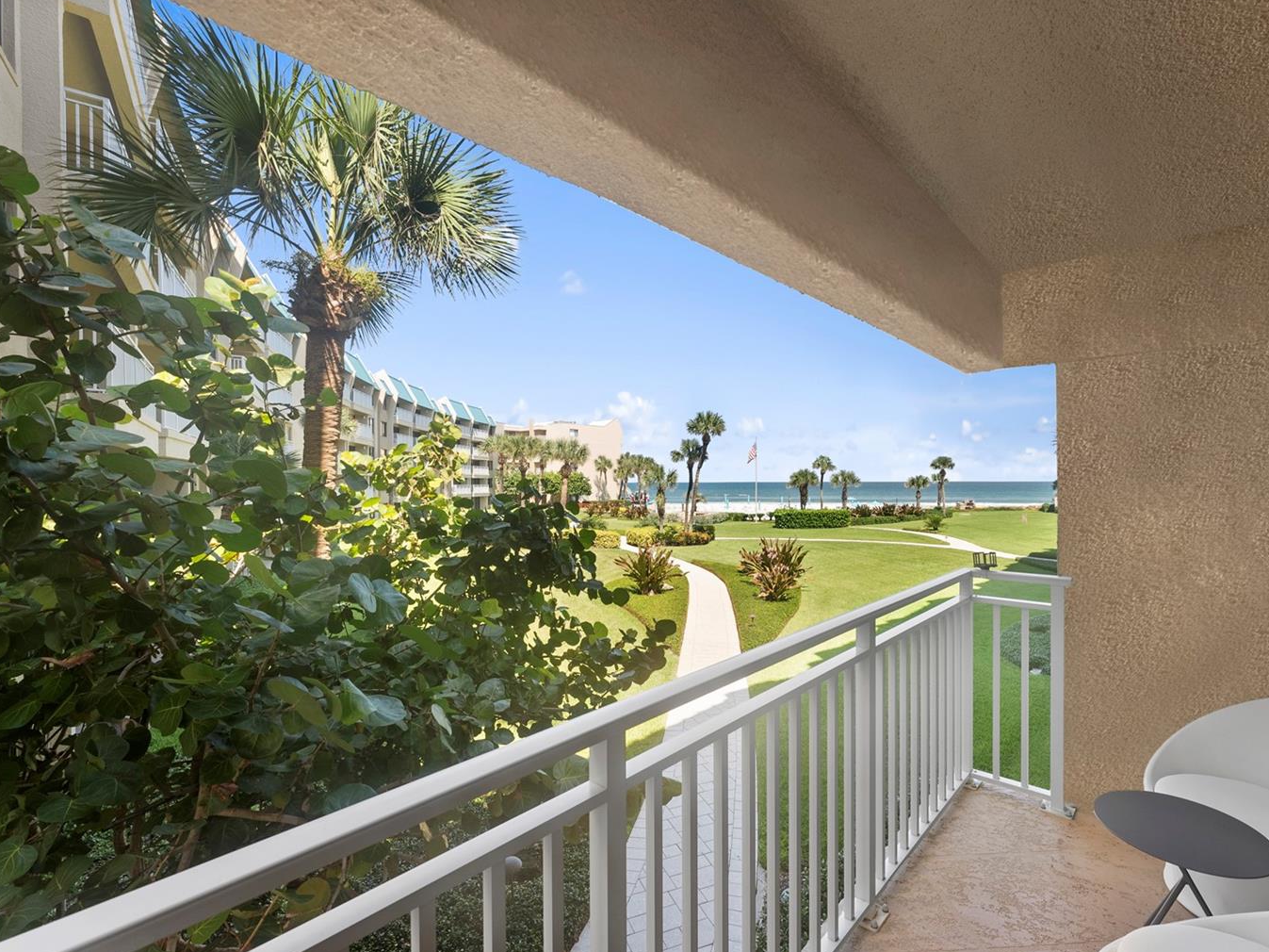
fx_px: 586
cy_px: 488
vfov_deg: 78.1
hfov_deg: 94.4
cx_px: 673
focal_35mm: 16
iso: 250
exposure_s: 1/15
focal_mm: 14
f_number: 9
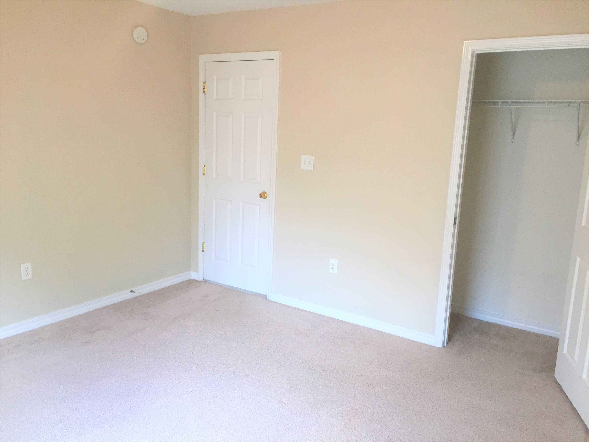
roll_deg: -2.8
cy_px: 221
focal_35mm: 29
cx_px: 294
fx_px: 493
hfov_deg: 61.7
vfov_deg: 48.2
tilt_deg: -11.1
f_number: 2.2
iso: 40
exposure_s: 1/30
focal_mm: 4.15
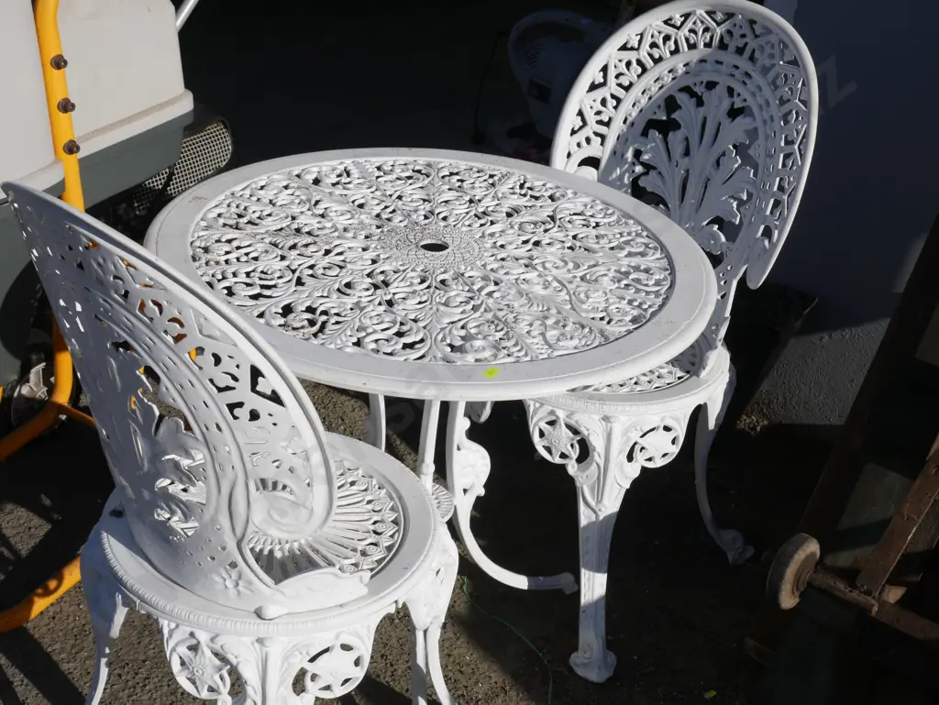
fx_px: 1357
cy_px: 352
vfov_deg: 29.1
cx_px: 470
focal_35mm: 50
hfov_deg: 38.2
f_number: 11
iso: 200
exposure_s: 1/400
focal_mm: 25
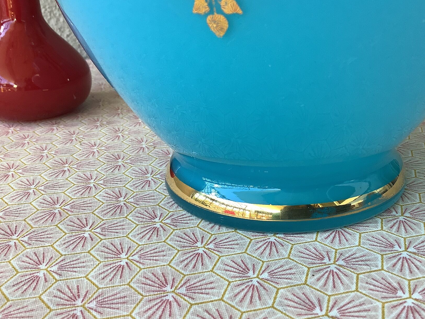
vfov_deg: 37.7
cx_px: 257
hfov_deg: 48.7
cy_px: 138
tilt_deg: -17.2
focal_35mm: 38
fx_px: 467
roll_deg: +1.6
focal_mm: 3.3
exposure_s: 1/120
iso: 64
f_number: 2.4
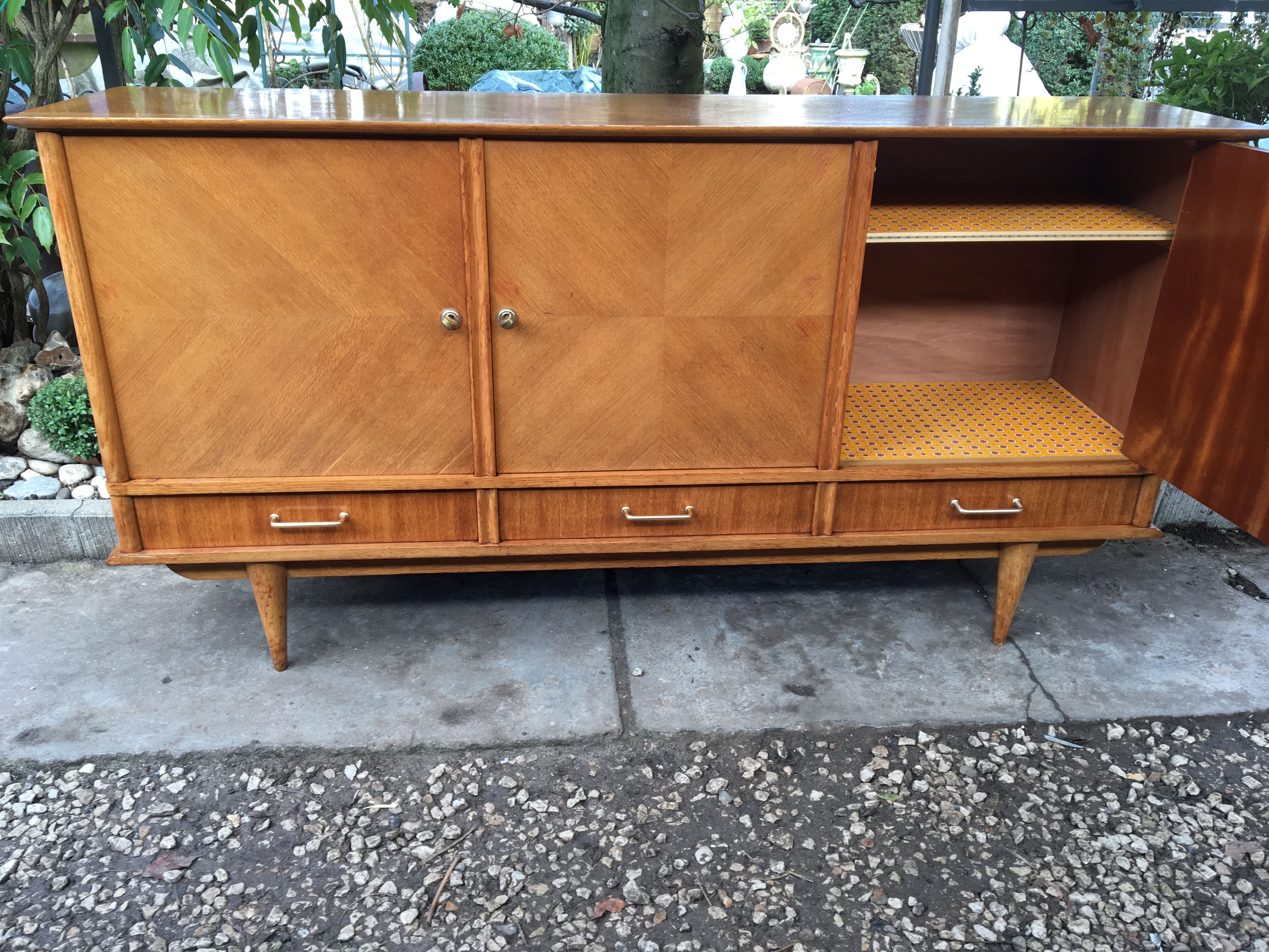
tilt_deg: -23.3
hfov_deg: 61.7
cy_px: 476
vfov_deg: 48.2
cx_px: 634
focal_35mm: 29
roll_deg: +0.1
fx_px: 1063
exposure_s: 1/50
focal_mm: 4.15
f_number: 2.2
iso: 32
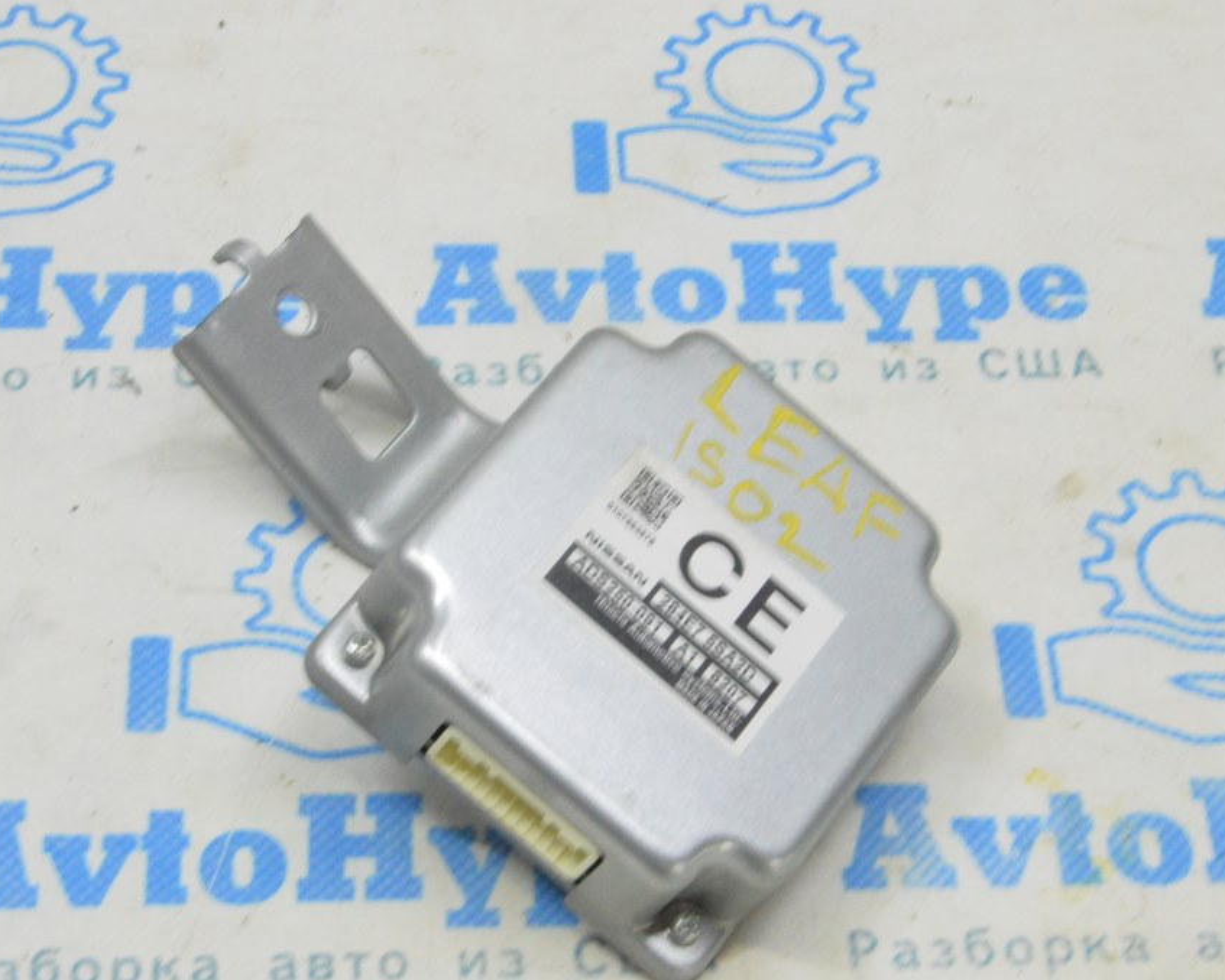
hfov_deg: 22.5
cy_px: 491
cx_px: 610
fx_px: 3082
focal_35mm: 85
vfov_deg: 18.1
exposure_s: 1/20
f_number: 20
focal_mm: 50
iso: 6400
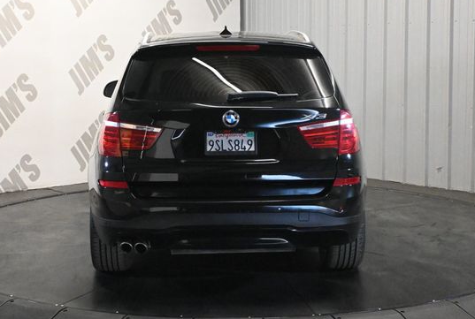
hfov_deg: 35.4
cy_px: 136
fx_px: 745
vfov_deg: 24.2
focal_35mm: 56
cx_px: 226
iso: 10000
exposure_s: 1/60
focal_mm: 31.5
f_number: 5
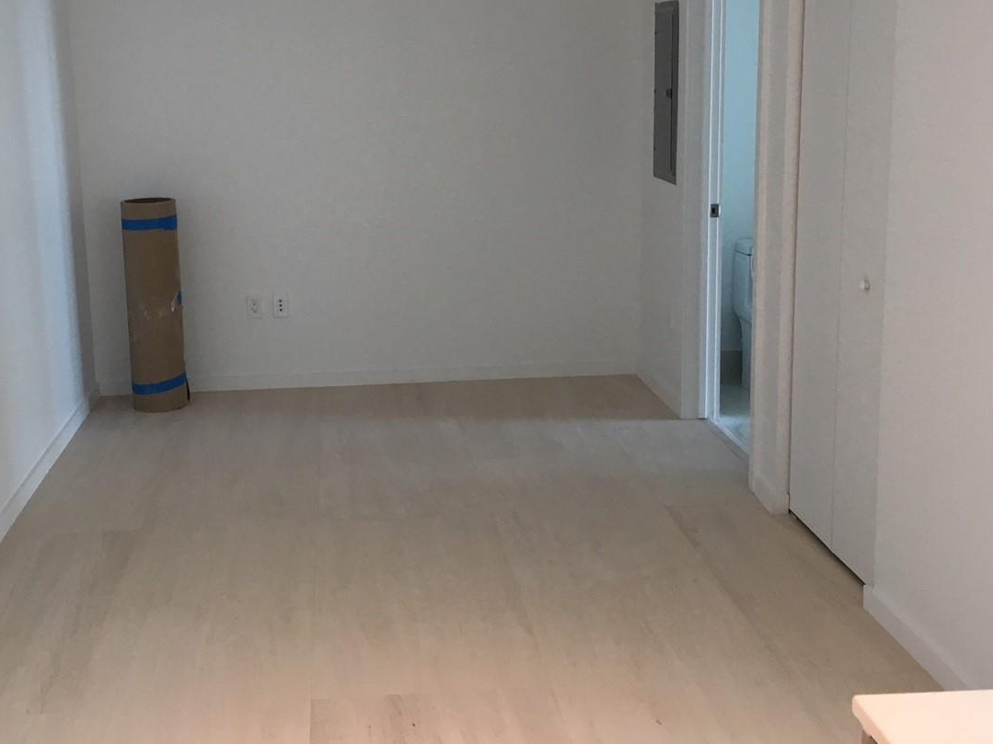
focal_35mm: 43
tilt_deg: -9.2
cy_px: 276
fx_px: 1233
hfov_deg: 43.6
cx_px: 400
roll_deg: +1.0
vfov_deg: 33.4
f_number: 2.2
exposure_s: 1/30
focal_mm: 4.15
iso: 64
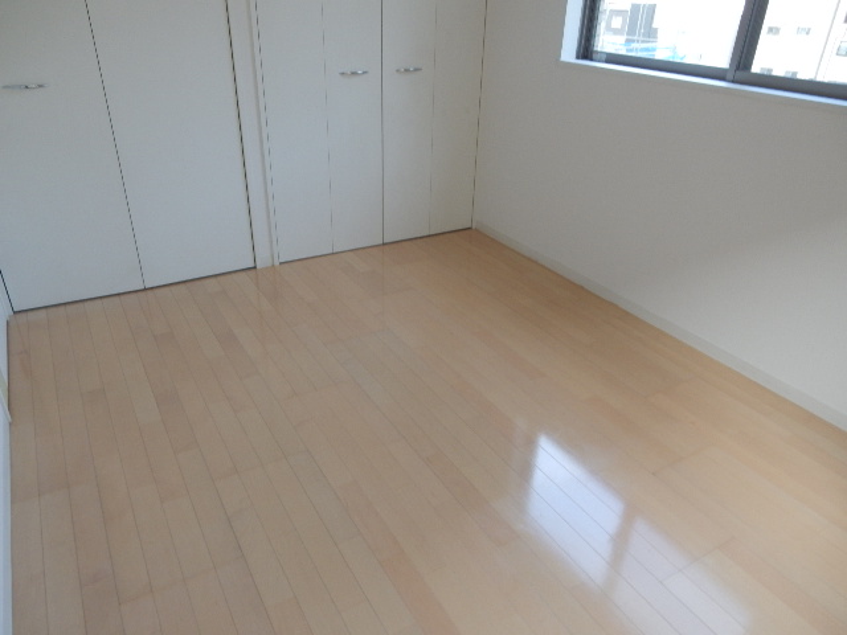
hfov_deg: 69.4
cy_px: 318
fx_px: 612
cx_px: 424
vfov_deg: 54.9
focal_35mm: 25
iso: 125
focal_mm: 4.5
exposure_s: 1/30
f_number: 3.7
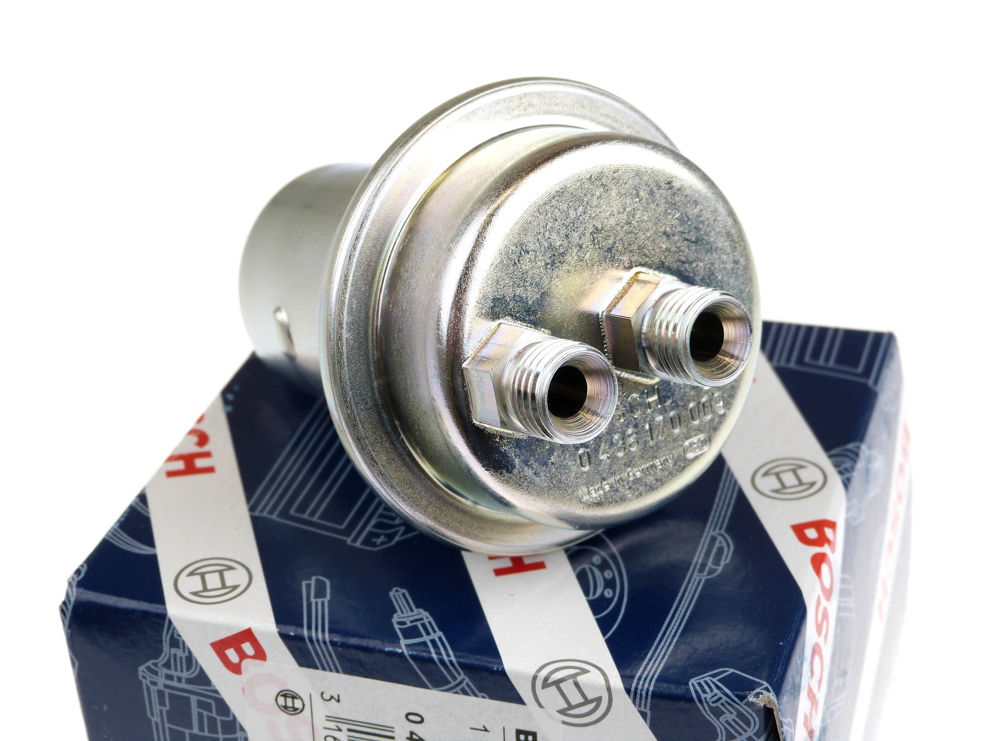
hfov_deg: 23.8
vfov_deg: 18.0
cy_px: 370
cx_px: 494
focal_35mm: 82
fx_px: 2340
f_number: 3.4
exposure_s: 1/100
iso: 100
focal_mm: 14.8
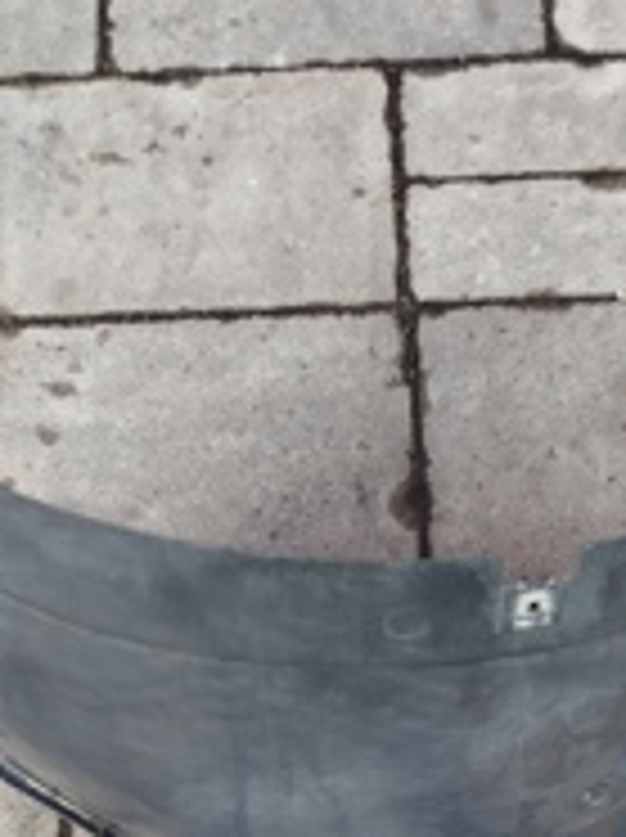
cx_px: 347
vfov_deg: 28.6
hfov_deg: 23.6
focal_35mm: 62
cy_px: 904
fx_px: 1498
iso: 64
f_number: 1.7
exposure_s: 1/100
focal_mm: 5.31
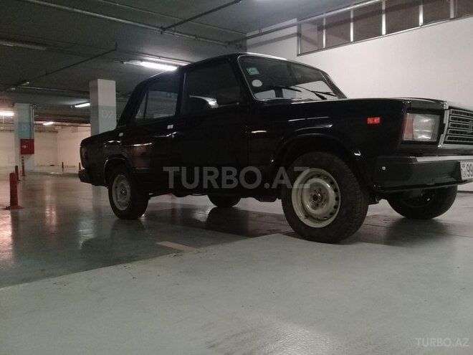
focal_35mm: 31
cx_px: 236
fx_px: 424
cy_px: 178
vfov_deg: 45.4
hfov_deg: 58.4
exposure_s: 1/33
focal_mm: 3.3
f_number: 2.2
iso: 200
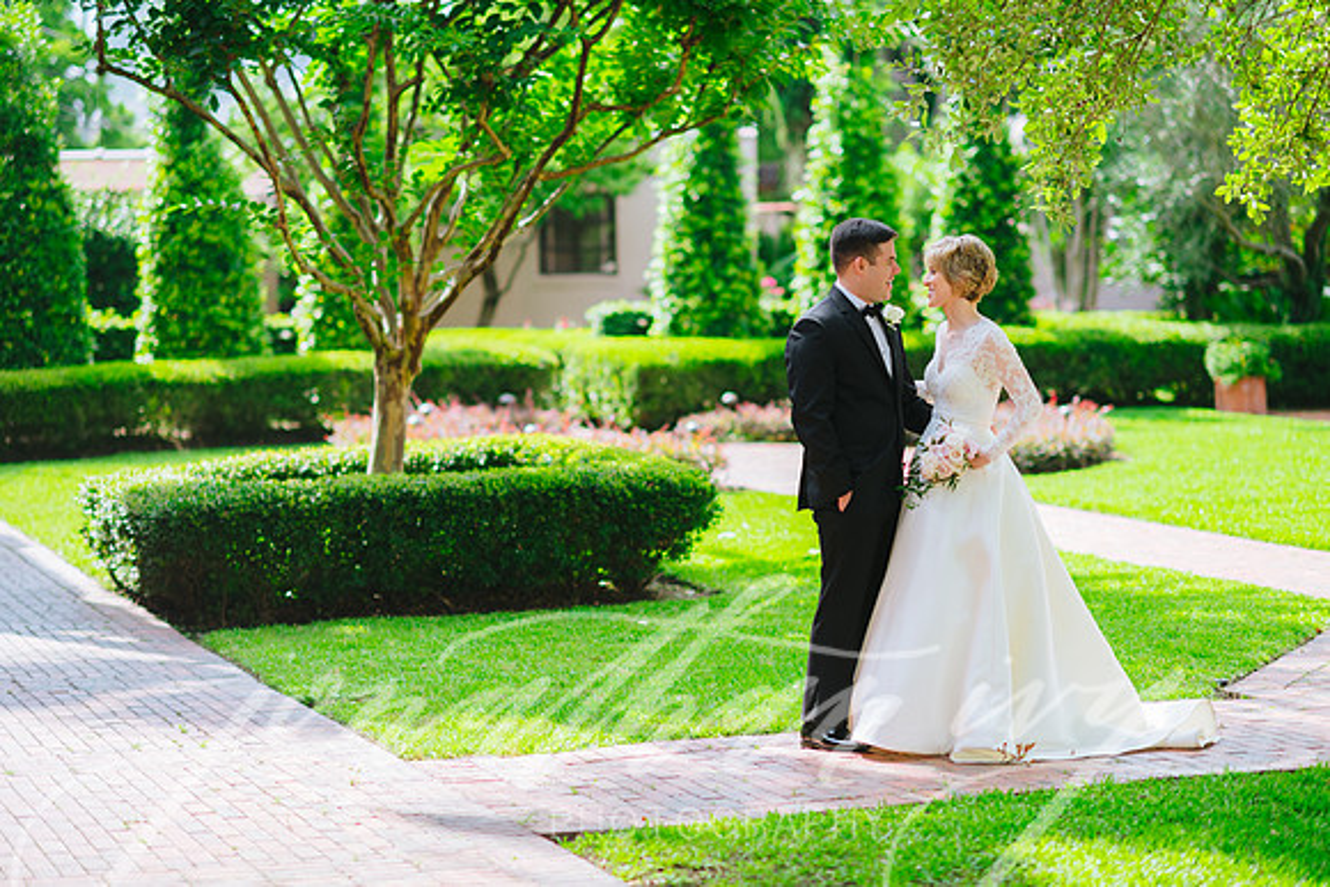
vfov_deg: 16.1
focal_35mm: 85
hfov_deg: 23.9
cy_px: 444
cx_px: 665
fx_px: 3141
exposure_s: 1/800
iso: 100
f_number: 2
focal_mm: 85
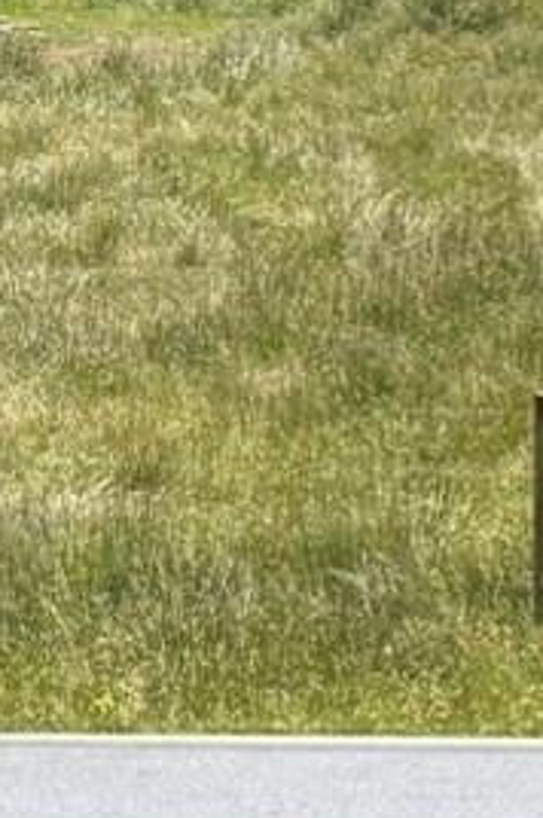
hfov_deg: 5.0
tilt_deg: -4.7
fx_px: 4695
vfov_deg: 9.9
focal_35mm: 207
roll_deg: -2.9
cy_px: 128
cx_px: 2993
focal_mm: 5.96
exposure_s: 1/2342
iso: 50
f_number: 1.6
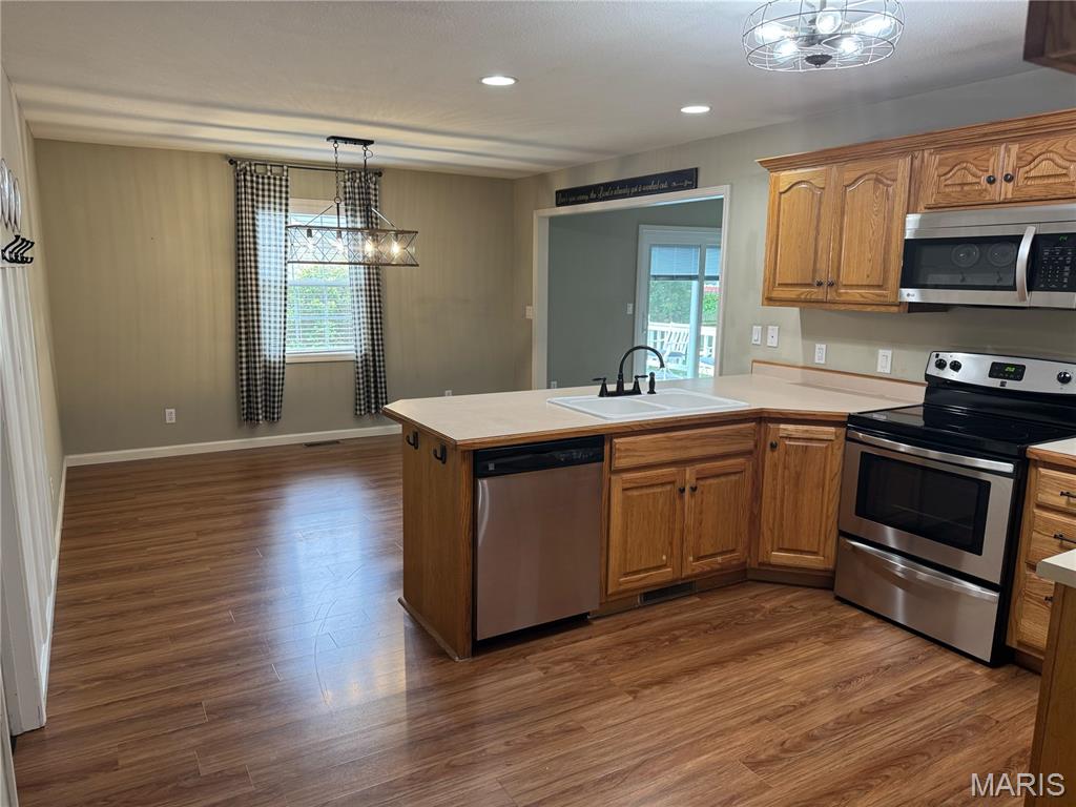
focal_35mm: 24
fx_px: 746
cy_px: 404
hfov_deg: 71.6
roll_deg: -0.5
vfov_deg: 56.8
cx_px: 538
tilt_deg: -9.3
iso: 160
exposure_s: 1/60
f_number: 1.78
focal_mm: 6.76
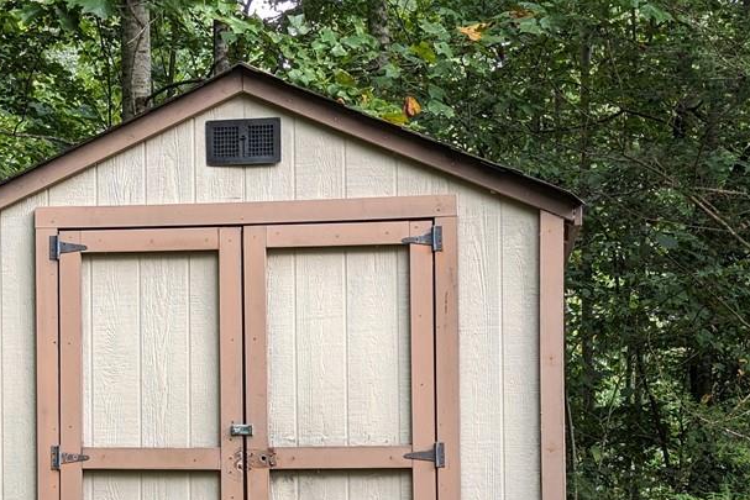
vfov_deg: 16.1
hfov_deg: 24.1
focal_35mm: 84
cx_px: 261
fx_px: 1750
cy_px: 414
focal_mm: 6.81
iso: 71
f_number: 1.85
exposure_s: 1/204
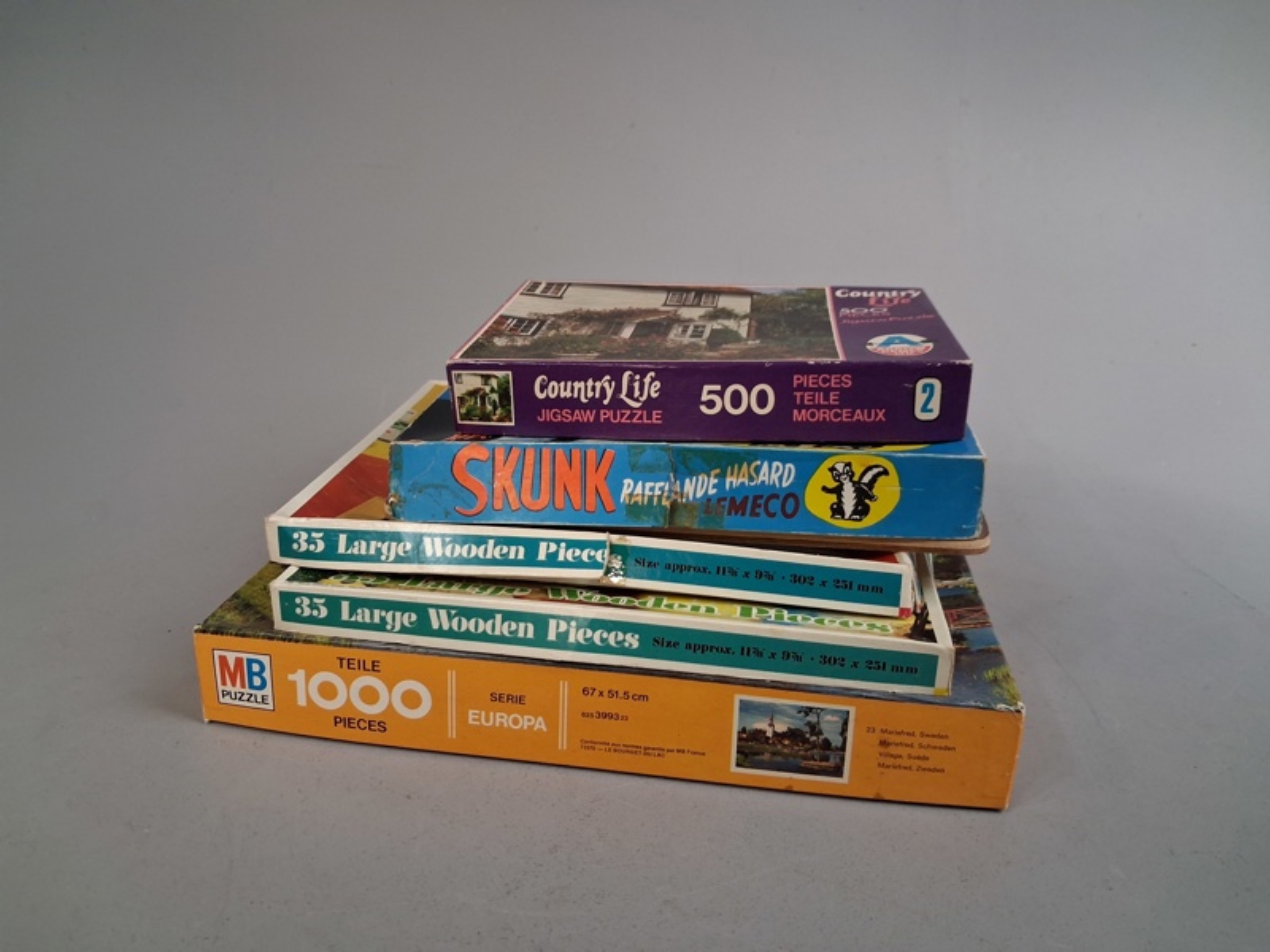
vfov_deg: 51.4
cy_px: 476
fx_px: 991
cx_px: 635
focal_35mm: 27
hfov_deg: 65.3
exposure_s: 1/50
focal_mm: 4
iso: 250
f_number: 1.8
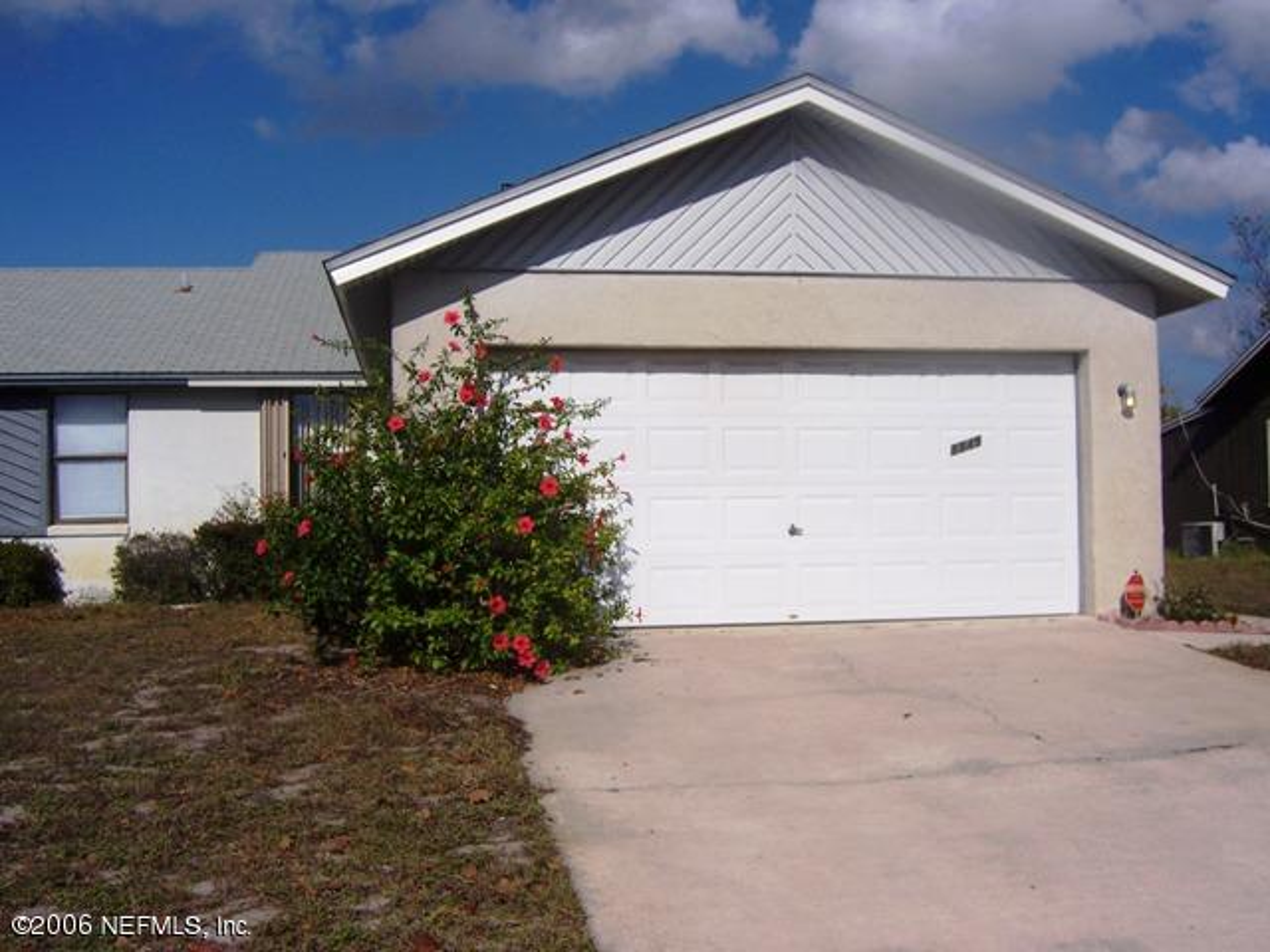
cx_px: 635
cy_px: 476
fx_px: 1321
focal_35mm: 36
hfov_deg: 51.4
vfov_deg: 39.7
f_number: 4.5
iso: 80
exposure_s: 1/1600
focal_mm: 6.2
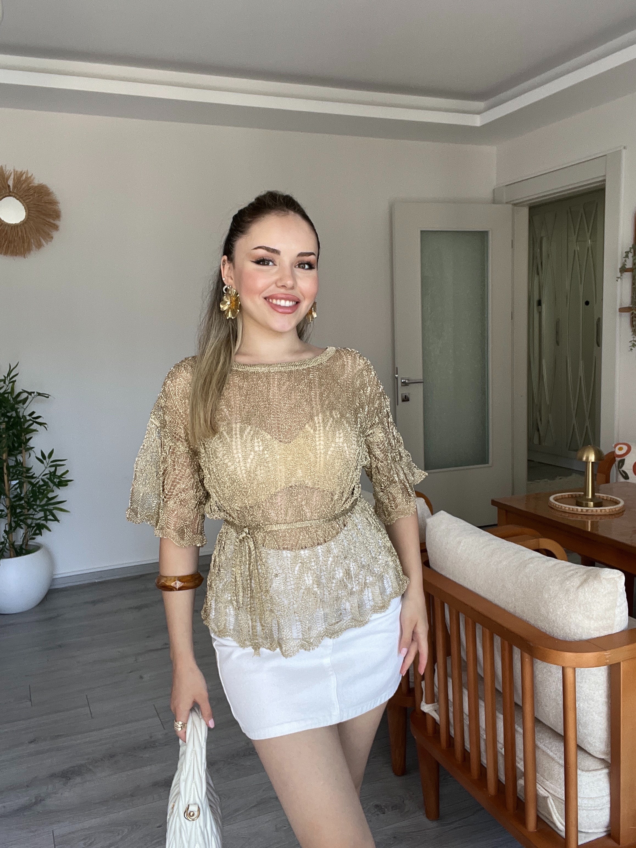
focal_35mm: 30
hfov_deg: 46.8
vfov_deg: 60.0
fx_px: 735
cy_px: 424
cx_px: 318
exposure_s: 1/121
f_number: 2.2
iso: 80
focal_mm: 2.71
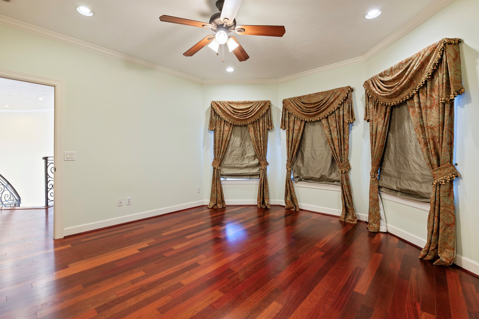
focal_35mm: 16
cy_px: 160
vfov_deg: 73.7
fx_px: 213
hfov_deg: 96.7
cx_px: 231
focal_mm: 15
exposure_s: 1/1.67
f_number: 6.3
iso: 100
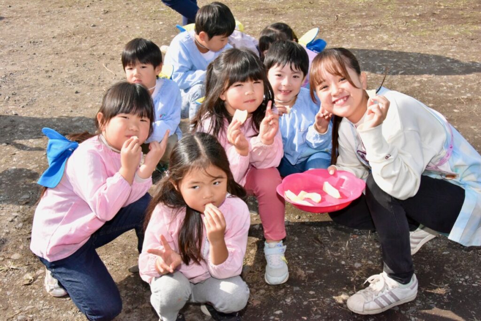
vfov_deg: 28.1
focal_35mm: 48
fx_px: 641
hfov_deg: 41.1
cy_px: 160
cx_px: 240
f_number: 14
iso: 6400
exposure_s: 1/2000
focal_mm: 48
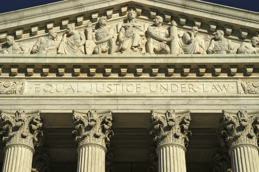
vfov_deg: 15.7
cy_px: 86
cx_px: 130
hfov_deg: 23.4
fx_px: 625
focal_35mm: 87
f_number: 13
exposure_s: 1/750
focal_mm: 58
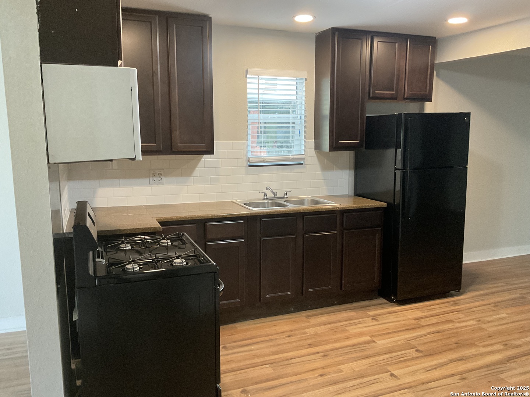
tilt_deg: -9.1
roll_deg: -0.3
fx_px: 444
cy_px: 198
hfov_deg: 61.7
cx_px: 265
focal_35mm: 29
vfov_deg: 48.2
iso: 200
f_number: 1.8
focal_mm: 3
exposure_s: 1/60
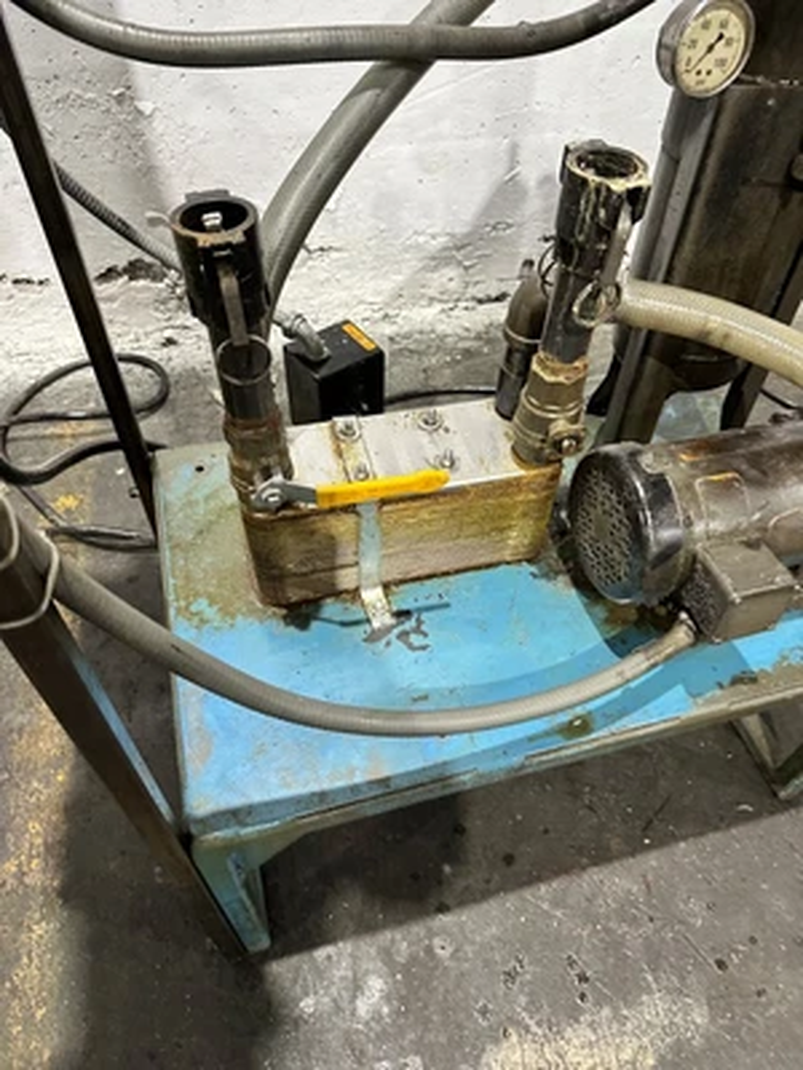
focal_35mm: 24
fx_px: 742
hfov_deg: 56.8
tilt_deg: -53.0
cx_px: 402
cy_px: 535
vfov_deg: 71.6
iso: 400
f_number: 1.78
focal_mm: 6.86
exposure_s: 1/60
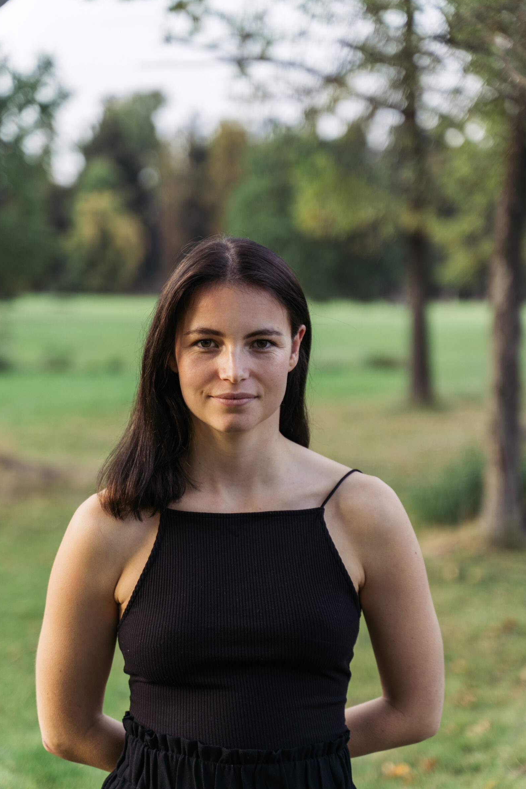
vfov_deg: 25.1
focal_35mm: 81
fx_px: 1774
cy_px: 414
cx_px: 254
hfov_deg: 16.9
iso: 250
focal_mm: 75
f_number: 2.8
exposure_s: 1/200
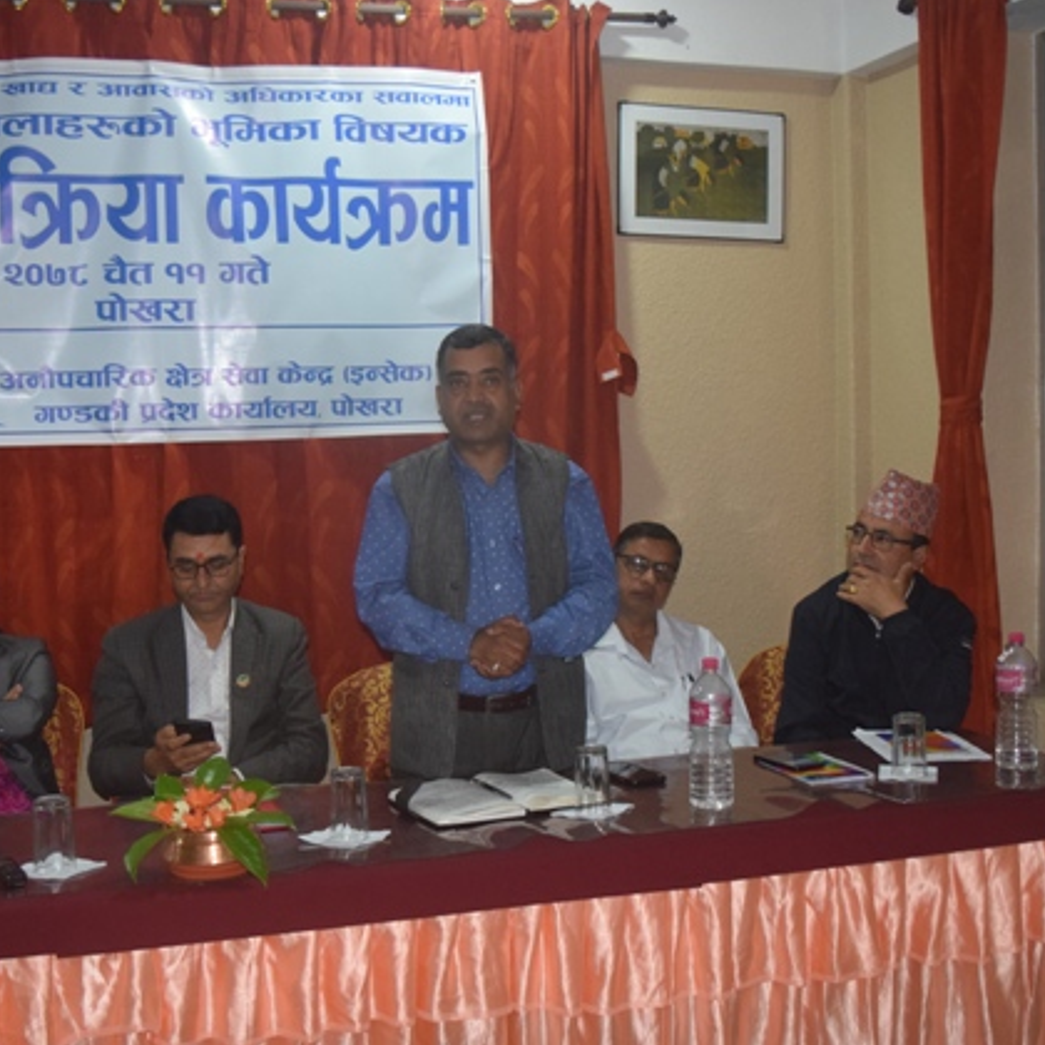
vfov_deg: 37.8
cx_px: 470
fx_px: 1525
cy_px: 521
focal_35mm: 45
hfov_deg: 37.8
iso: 1800
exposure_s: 1/60
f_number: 3.8
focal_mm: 23
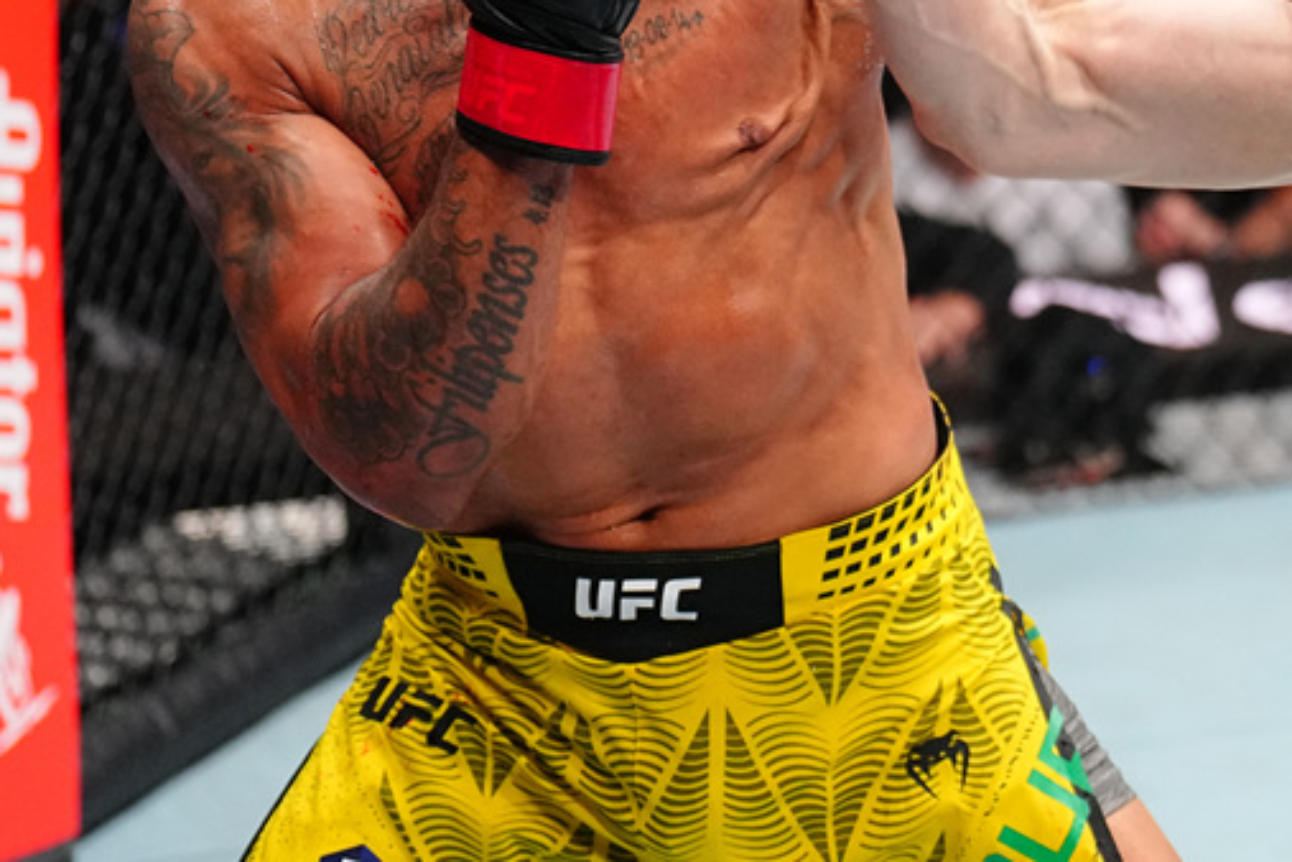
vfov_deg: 9.2
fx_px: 5347
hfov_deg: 13.6
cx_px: 1297
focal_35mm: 149
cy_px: 161
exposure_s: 1/1600
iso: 4000
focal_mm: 70
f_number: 2.8
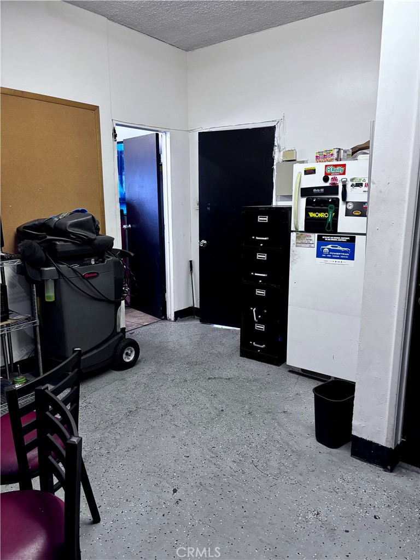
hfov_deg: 53.1
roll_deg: -0.2
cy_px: 280
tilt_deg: -11.1
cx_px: 210
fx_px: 421
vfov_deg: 67.3
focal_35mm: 26
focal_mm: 5.96
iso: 320
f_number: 1.6
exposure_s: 1/60
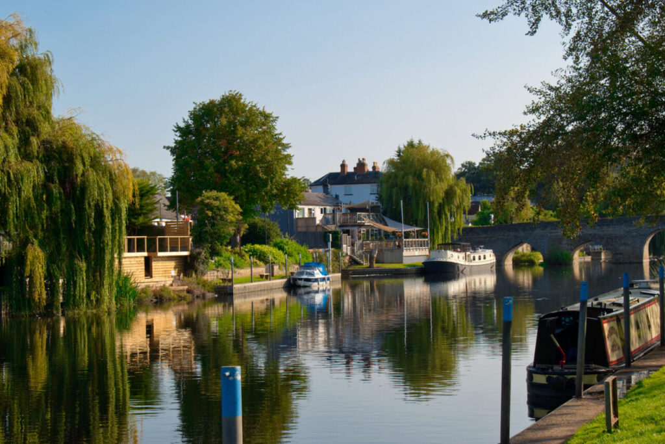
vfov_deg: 16.6
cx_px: 332
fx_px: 1524
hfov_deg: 24.6
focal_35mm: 82
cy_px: 222
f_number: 11
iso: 100
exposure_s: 1/200
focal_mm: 55
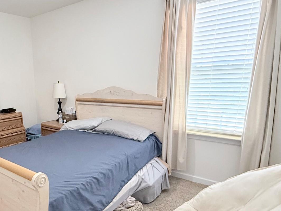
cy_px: 127
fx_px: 219
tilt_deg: -12.1
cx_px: 80
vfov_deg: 51.0
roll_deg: +2.4
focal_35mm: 27
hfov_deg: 62.6
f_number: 2.2
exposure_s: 1/60
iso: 500
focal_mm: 2.22
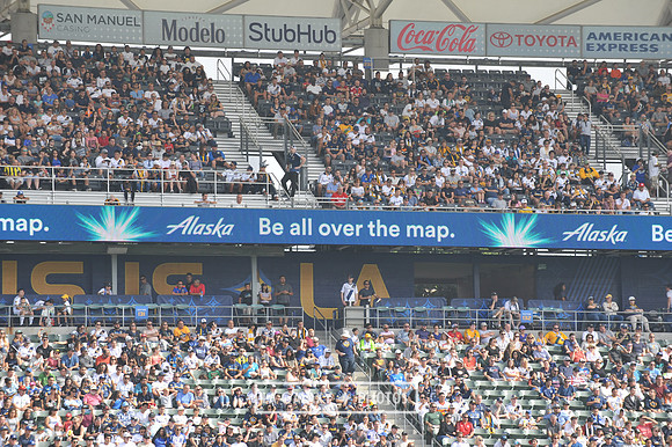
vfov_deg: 7.2
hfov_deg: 10.8
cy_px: 224
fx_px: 3545
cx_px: 336
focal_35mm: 190
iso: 200
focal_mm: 190
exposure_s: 1/250
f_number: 8
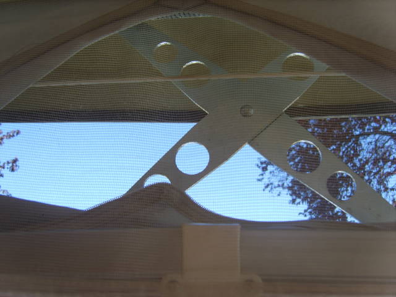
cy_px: 148
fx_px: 400
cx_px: 198
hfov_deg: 52.6
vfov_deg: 40.7
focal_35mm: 35
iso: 50
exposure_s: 1/250
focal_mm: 7.4
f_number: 2.8
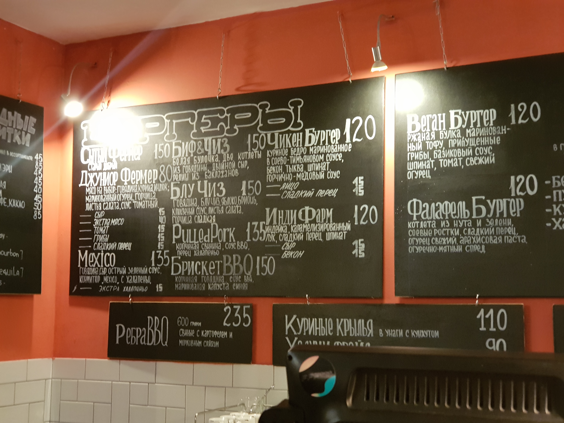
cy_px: 212
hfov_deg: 36.8
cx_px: 282
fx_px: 847
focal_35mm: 52
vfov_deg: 28.0
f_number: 2.4
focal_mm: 6
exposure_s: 1/17
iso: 320
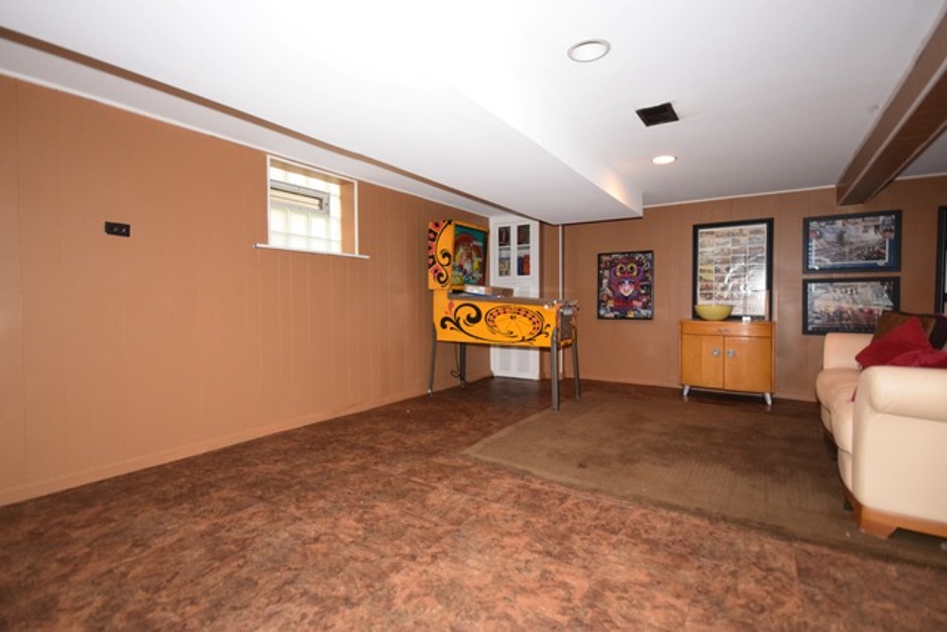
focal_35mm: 17
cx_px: 474
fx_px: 454
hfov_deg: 92.4
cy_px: 316
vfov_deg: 69.7
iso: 1600
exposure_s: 1/60
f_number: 4.2
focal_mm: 11.5
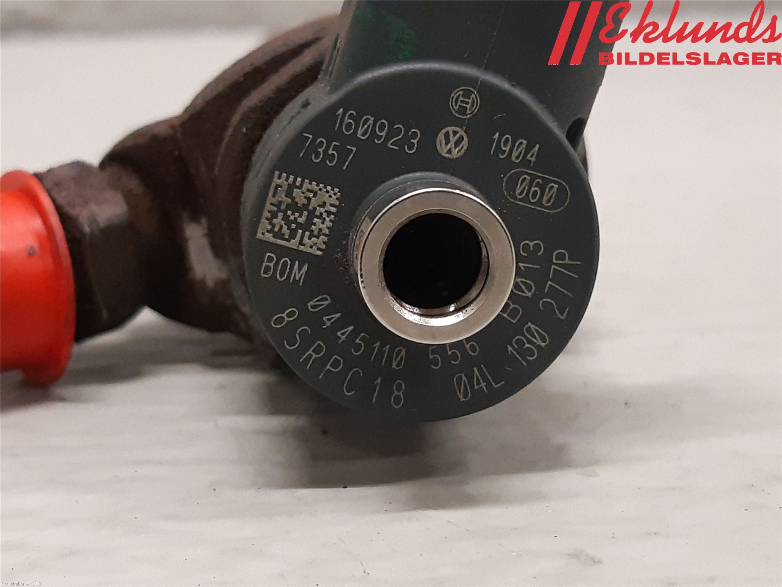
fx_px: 587
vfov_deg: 53.1
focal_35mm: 26
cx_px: 391
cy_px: 294
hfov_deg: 67.3
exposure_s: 1/60
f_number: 1.7
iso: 250
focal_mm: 3.93
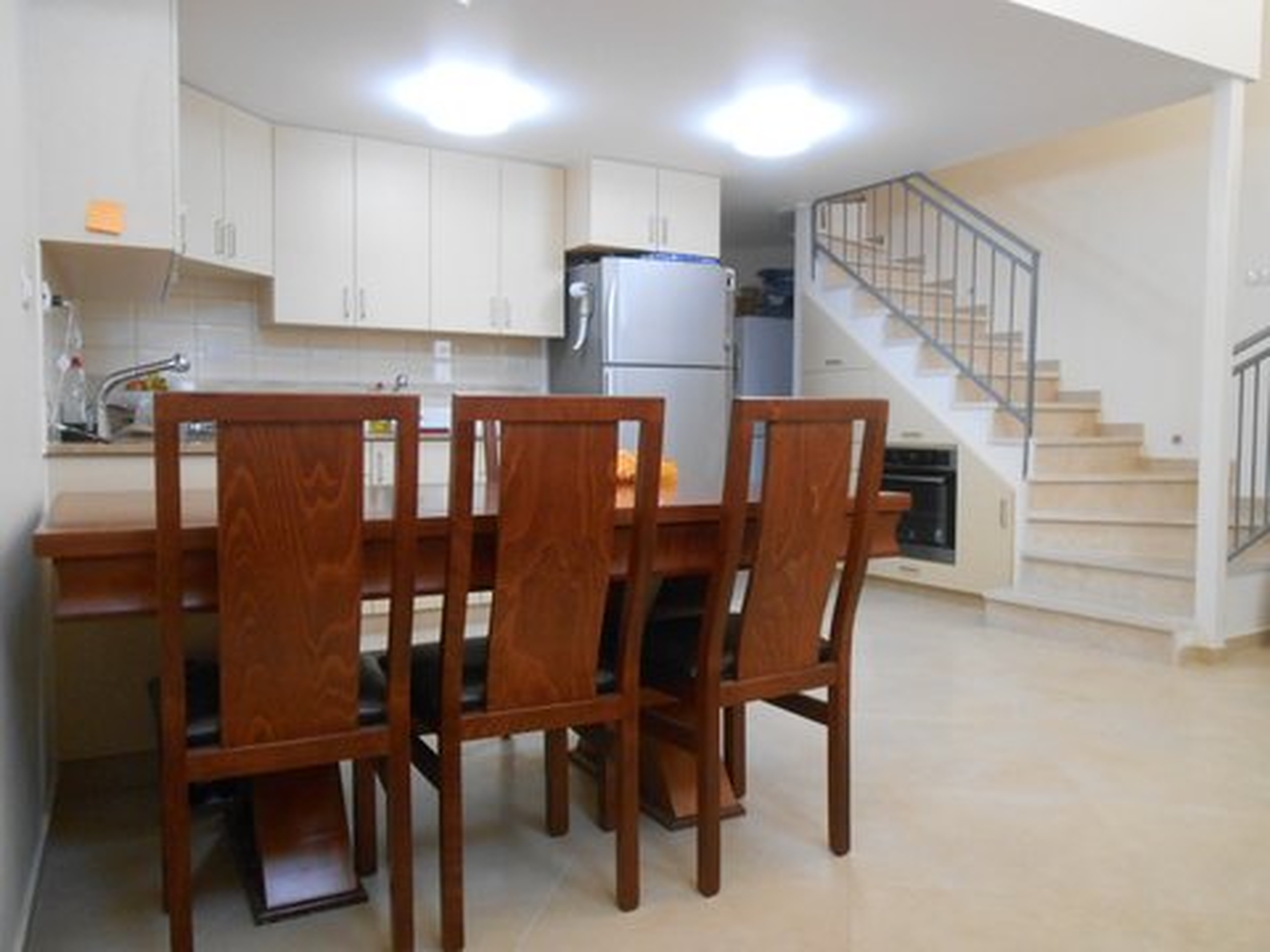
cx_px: 635
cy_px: 476
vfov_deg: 53.1
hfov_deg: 67.3
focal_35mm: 26
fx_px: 954
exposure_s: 1/30
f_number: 3.5
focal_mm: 4.6
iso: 400
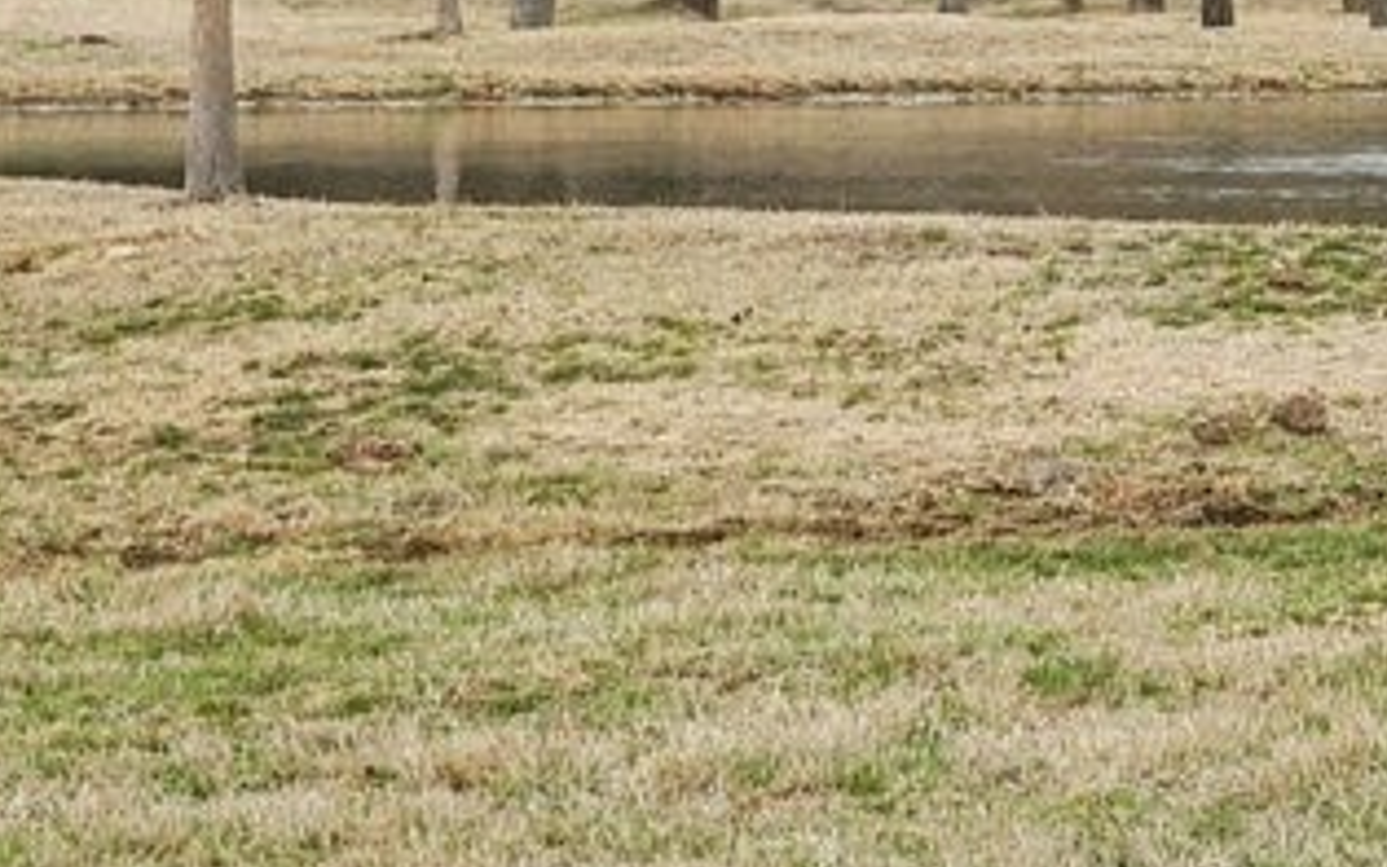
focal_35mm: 232
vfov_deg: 5.7
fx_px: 8771
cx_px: 2136
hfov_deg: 8.8
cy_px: 81
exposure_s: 1/200
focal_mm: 35
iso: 100
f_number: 8
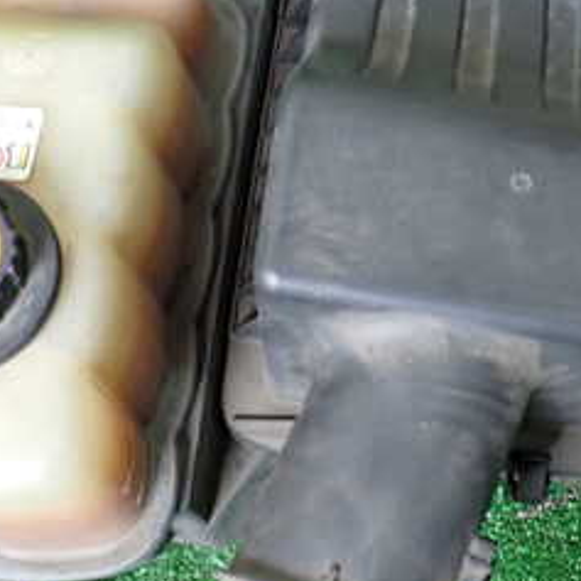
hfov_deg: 25.7
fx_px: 1272
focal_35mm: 67
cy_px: 267
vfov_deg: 25.7
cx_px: 324
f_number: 2.3
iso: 200
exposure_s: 1/30
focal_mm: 5.4
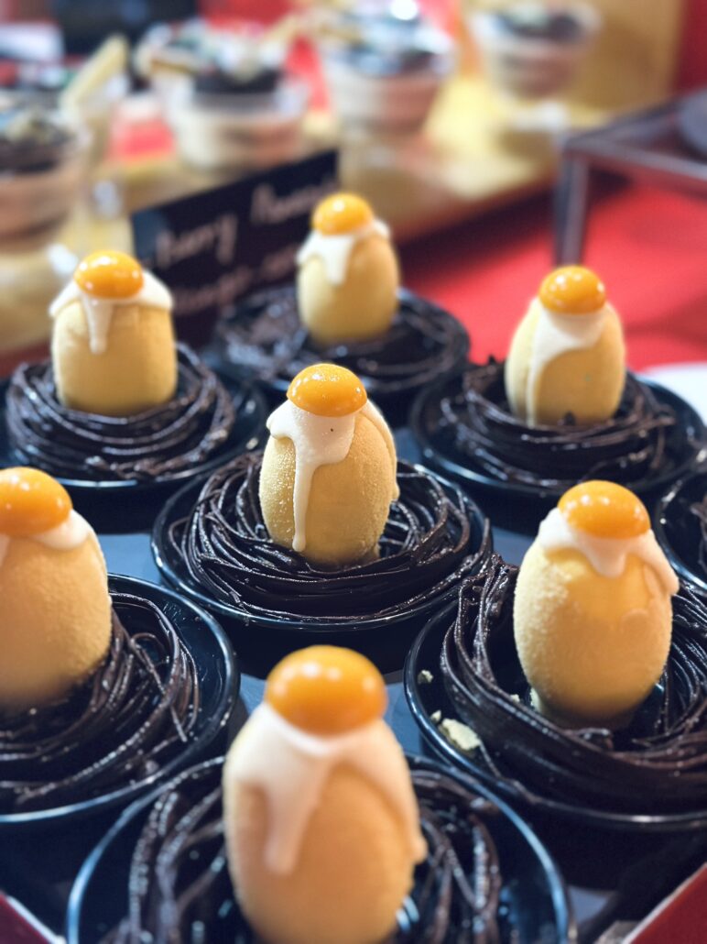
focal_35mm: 48
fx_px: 1308
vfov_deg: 39.7
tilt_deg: -28.3
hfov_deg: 30.3
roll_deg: -1.9
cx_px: 354
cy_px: 472
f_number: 1.78
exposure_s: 1/30
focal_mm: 6.86
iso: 800
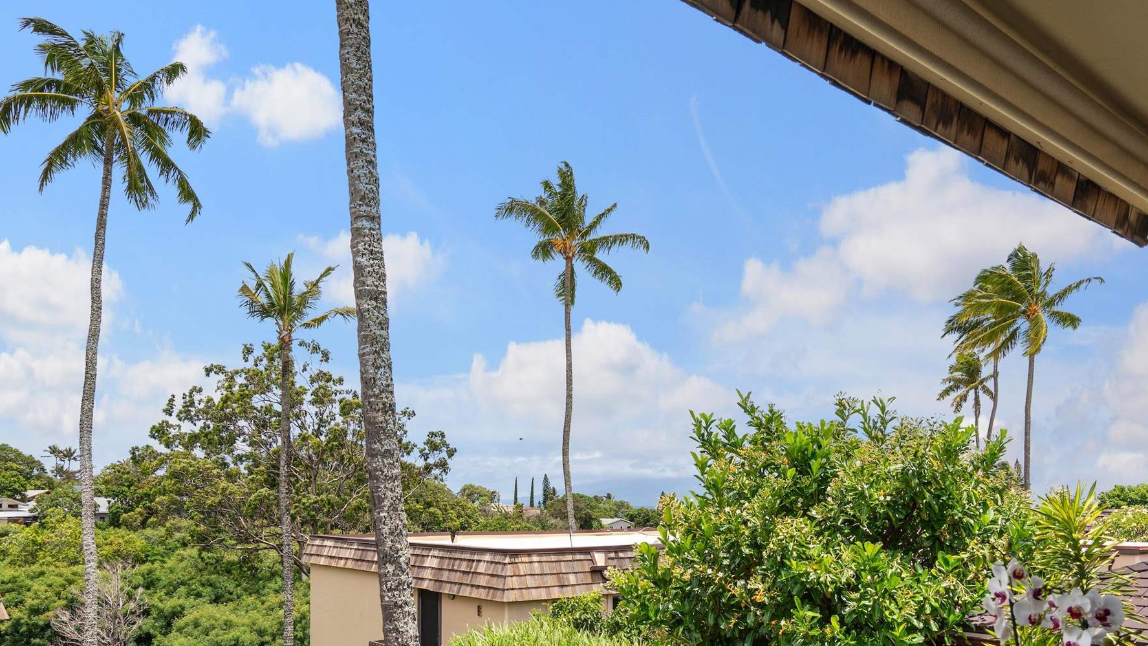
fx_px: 883
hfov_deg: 65.5
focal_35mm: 29
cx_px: 680
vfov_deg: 38.8
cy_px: 505
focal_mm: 16
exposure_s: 1/60
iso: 100
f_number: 8
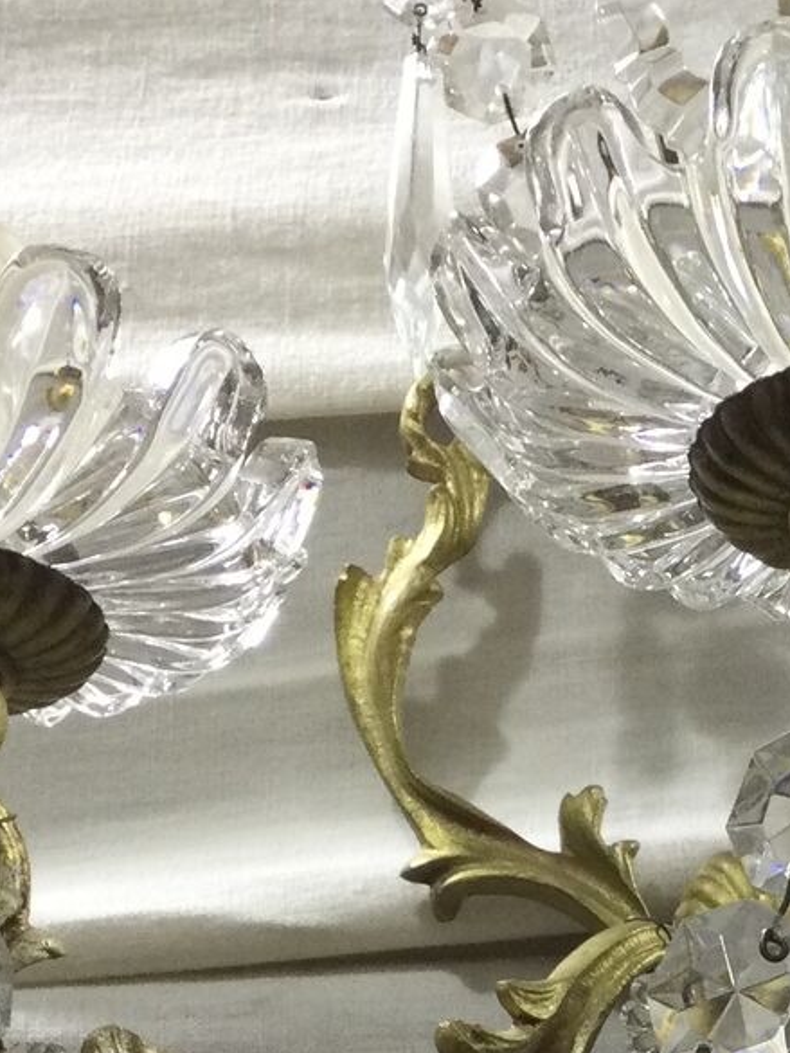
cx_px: 824
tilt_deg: +22.1
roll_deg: +2.1
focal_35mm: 106
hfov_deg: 13.7
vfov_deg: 17.9
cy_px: 1159
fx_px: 3224
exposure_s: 1/33
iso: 25
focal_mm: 3.3
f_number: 2.4
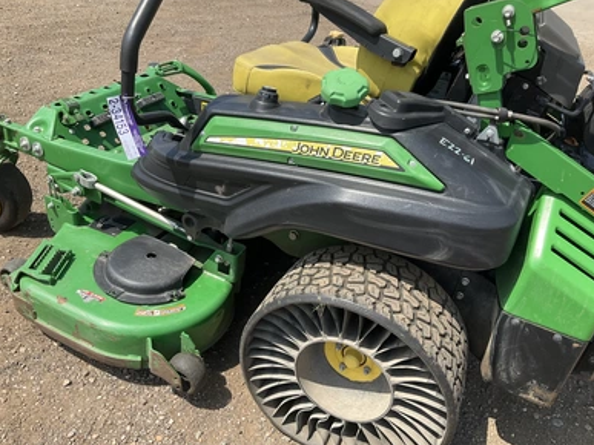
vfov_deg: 46.8
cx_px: 293
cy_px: 218
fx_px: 515
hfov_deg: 60.0
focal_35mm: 30
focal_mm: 3
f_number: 1.8
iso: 25
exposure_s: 1/1279
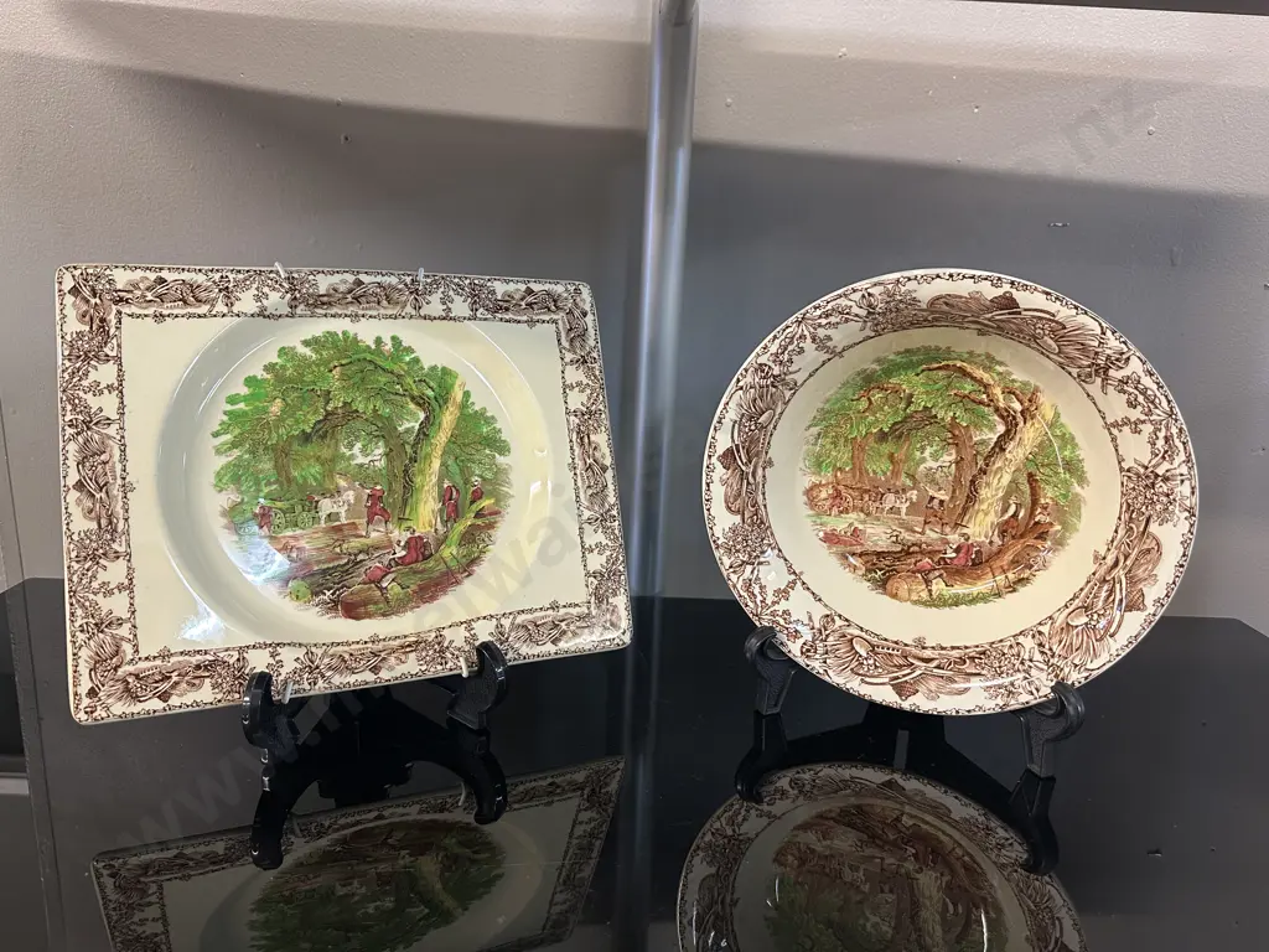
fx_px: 880
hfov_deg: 71.6
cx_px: 634
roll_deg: -3.0
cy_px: 476
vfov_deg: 56.8
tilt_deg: -15.6
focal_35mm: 24
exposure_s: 1/50
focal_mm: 6.86
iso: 200
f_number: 1.78
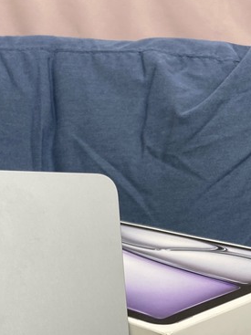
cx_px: 27
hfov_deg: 21.2
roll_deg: -0.4
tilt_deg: -30.4
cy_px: 396
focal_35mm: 68
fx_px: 658
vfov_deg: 25.7
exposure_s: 1/120
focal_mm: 4.25
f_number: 1.8
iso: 100
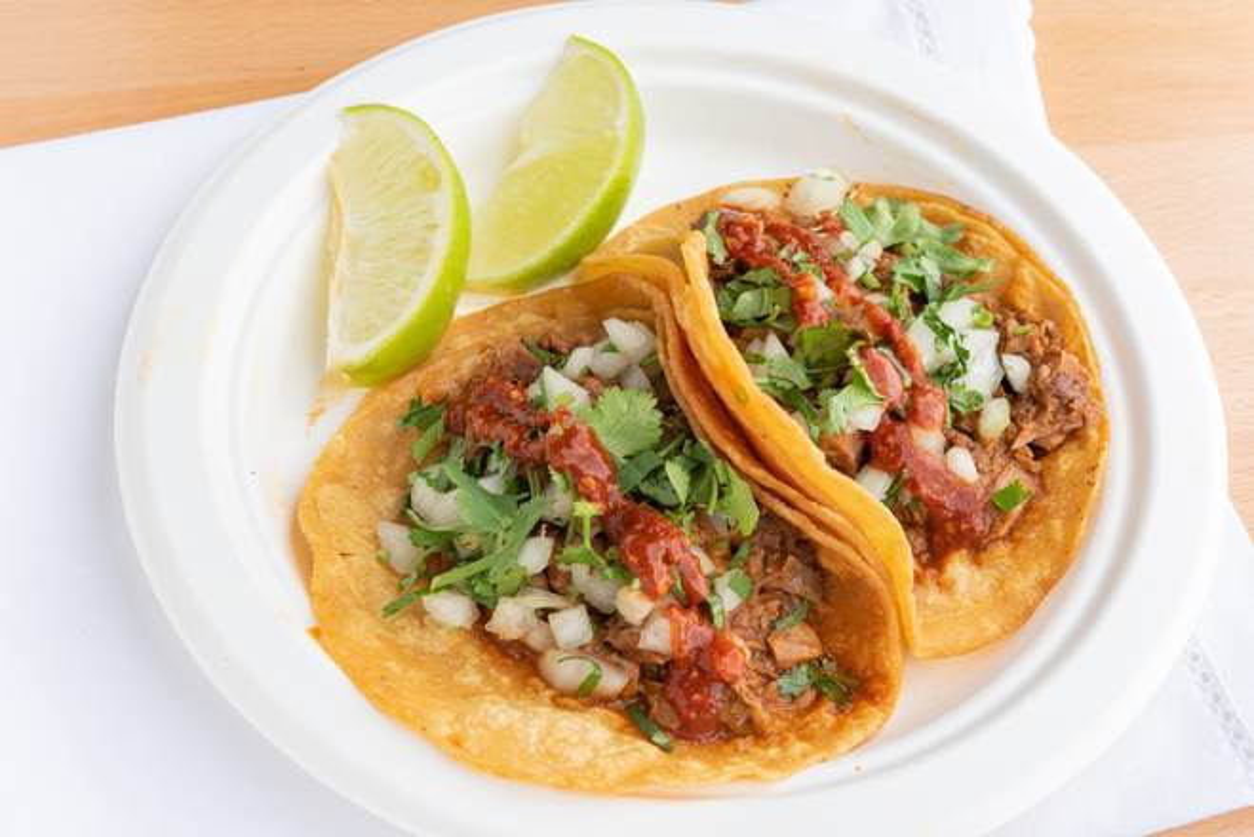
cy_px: 418
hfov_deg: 28.8
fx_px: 2439
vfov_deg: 19.5
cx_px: 627
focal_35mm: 70
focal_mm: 70
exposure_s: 1/200
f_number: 13
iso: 100
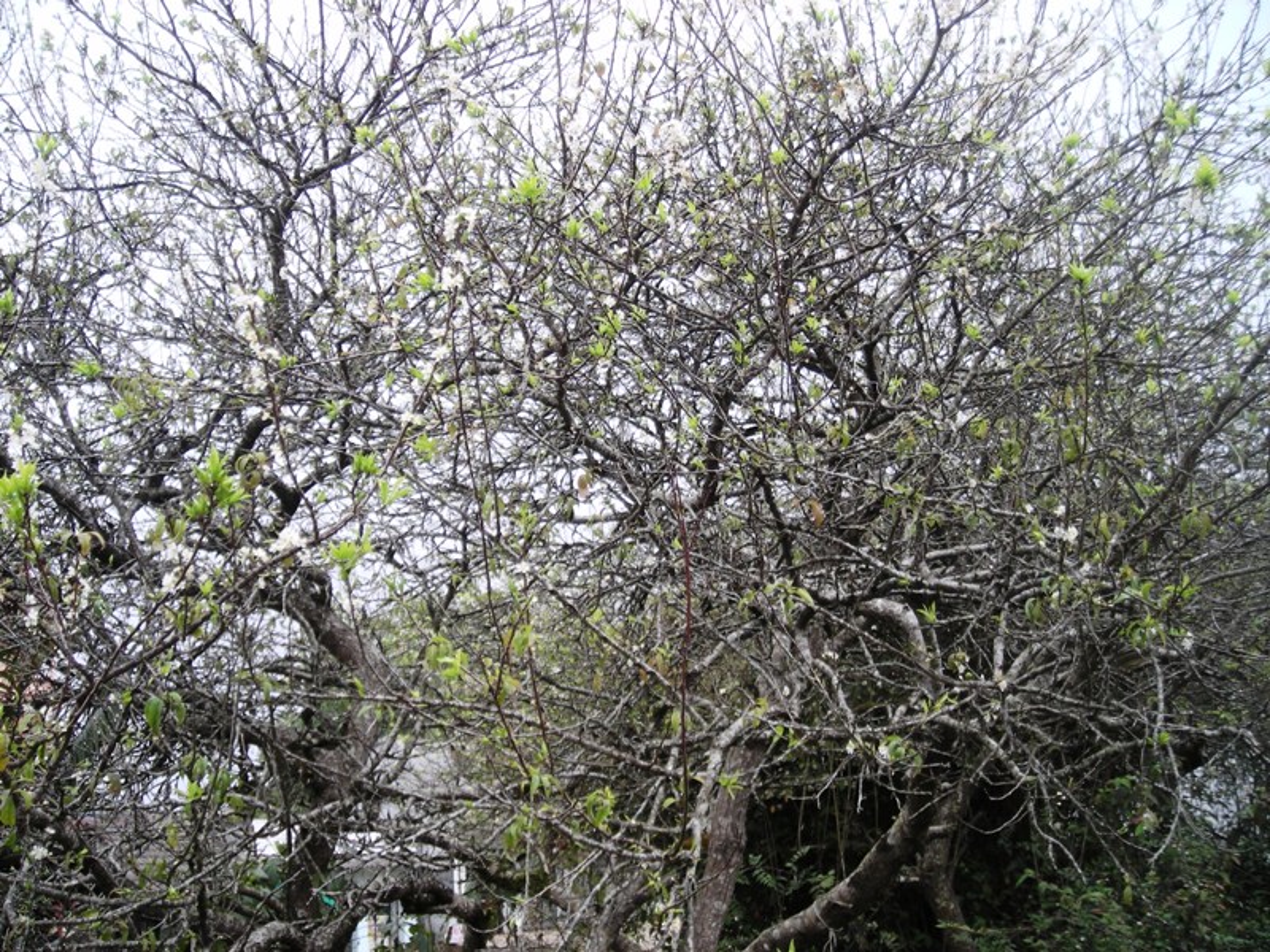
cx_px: 635
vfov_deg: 37.7
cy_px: 476
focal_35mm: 38
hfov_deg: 49.0
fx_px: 1394
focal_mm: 6.3
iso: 50
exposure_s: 1/150
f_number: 3.2
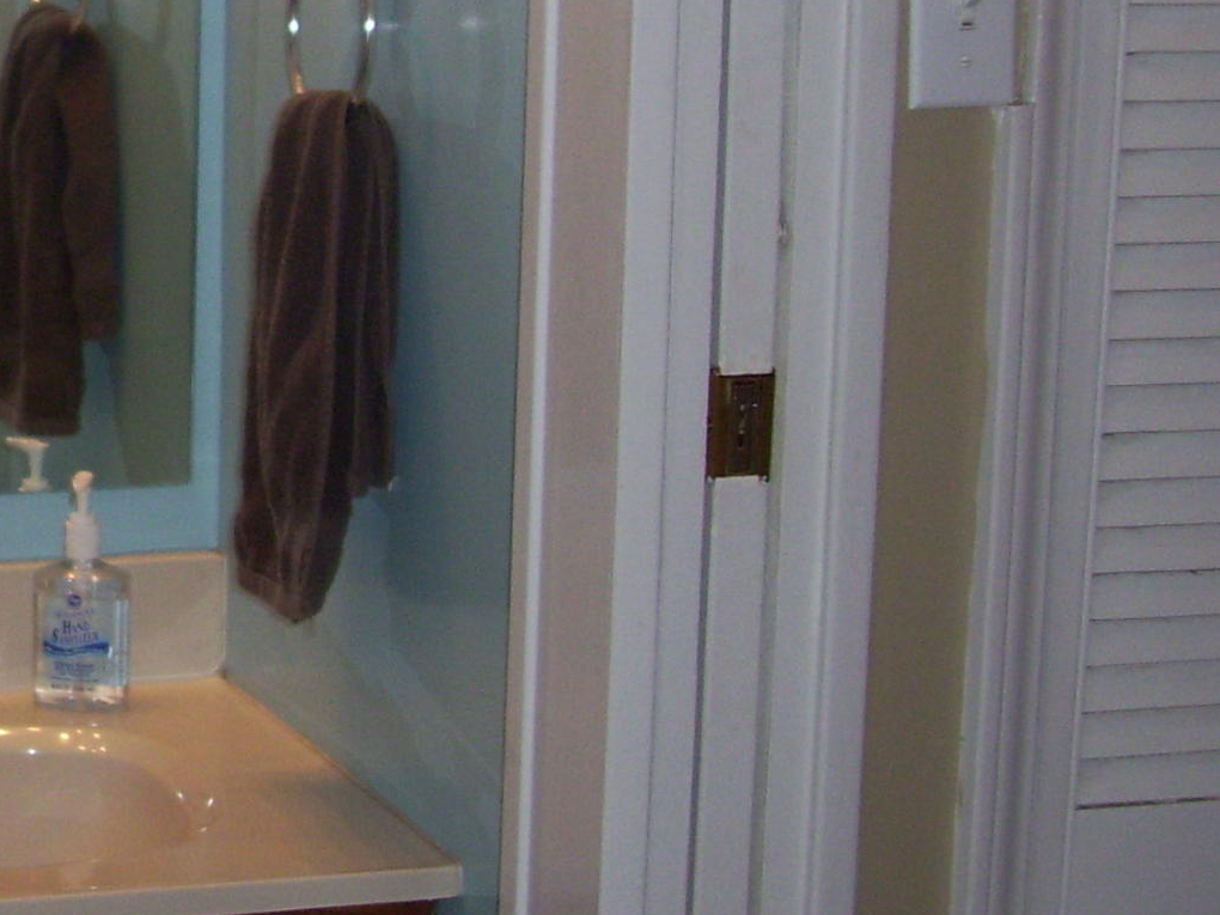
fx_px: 3524
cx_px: -372
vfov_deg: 14.7
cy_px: 182
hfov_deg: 18.3
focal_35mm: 100
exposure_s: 1/40
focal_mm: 5.7
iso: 100
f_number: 2.9
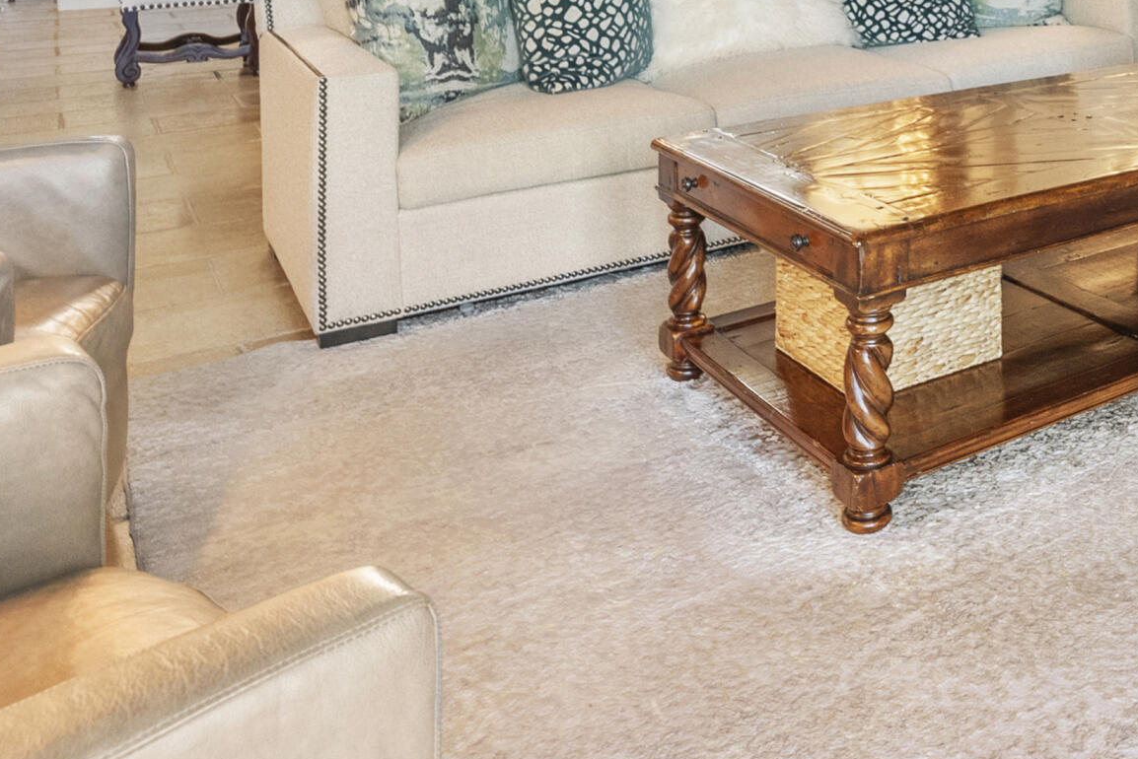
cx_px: 1140
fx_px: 1233
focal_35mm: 39
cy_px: -139
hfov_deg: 42.7
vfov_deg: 29.6
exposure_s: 1/15
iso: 2500
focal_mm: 15
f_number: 8
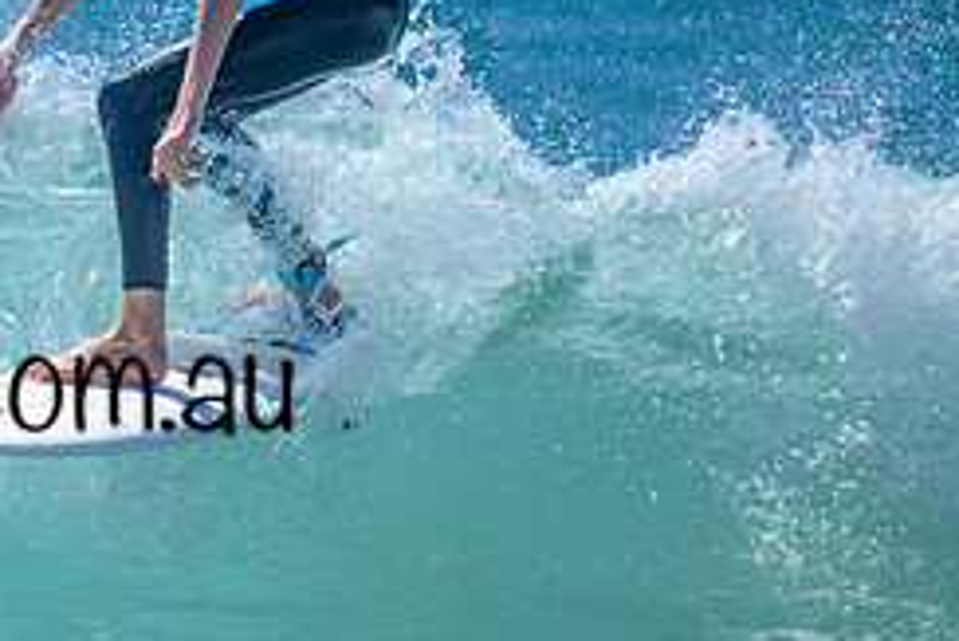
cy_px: 308
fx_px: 63009
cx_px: -184
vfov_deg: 0.6
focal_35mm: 2364
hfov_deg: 0.9
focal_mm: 800
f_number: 6.3
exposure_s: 1/2500
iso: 320
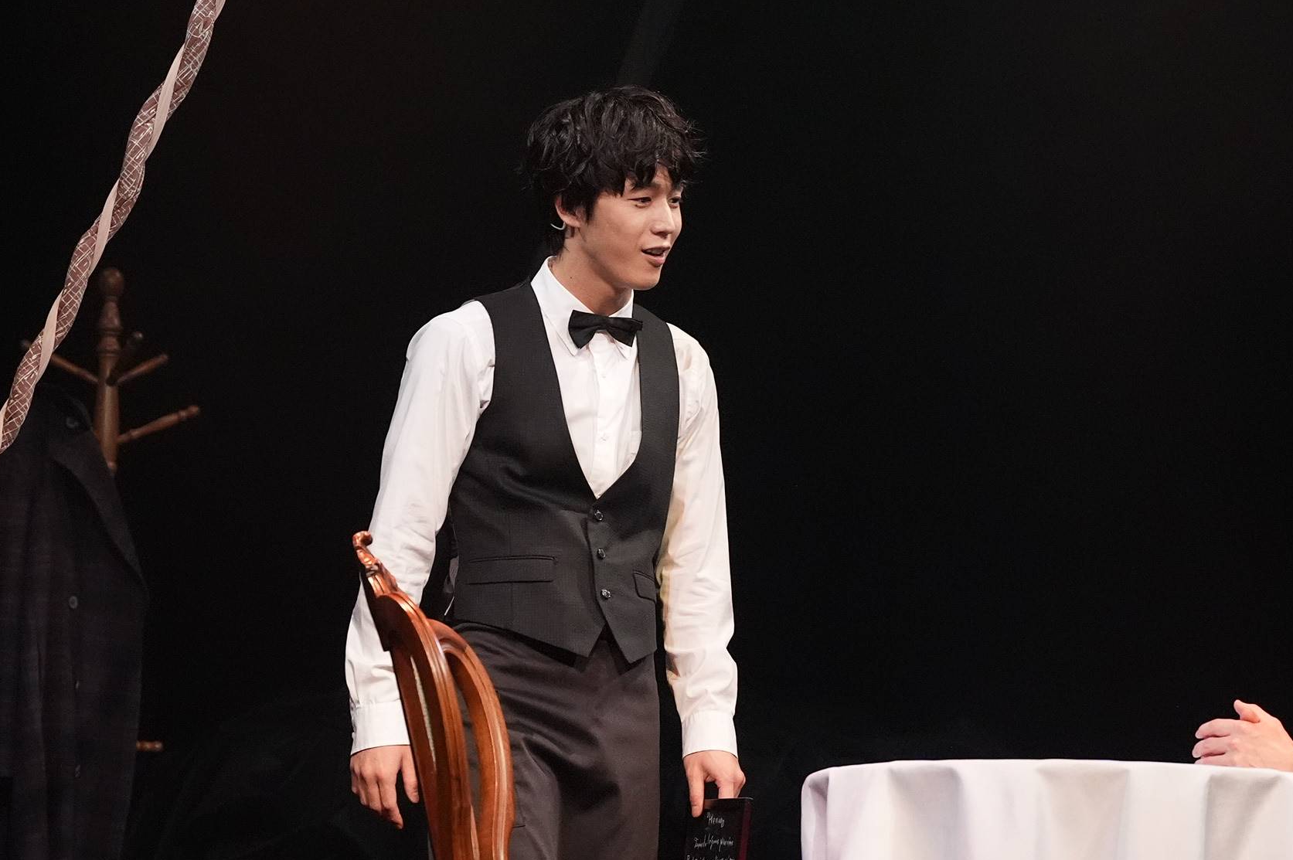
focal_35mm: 142
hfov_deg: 14.4
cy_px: 709
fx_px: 5096
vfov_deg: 9.6
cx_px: 940
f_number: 4
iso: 6400
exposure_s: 1/250
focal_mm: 79
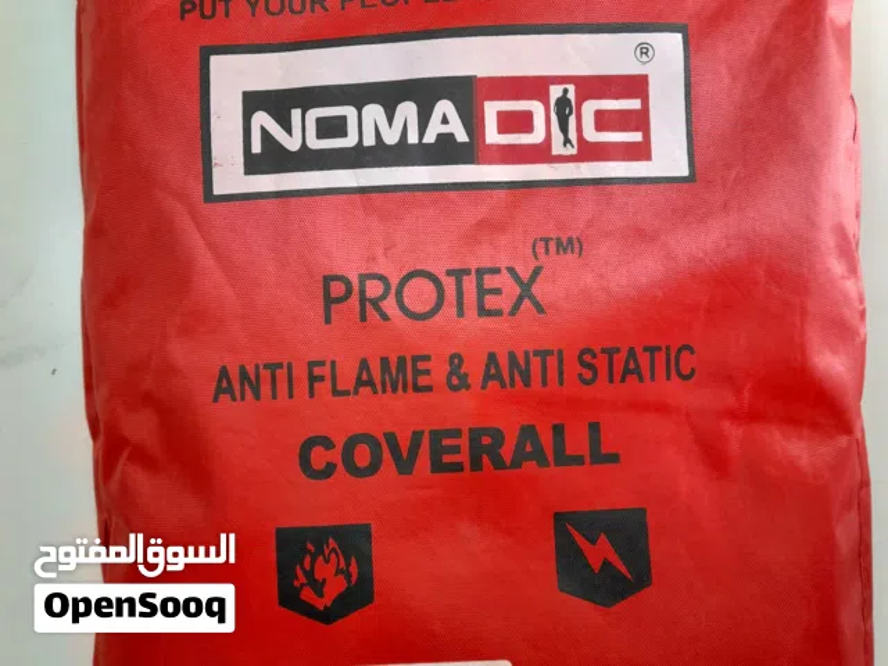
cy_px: 333
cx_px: 444
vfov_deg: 54.9
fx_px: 641
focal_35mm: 25
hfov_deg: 69.4
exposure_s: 1/50
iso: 160
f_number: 2
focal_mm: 4.6
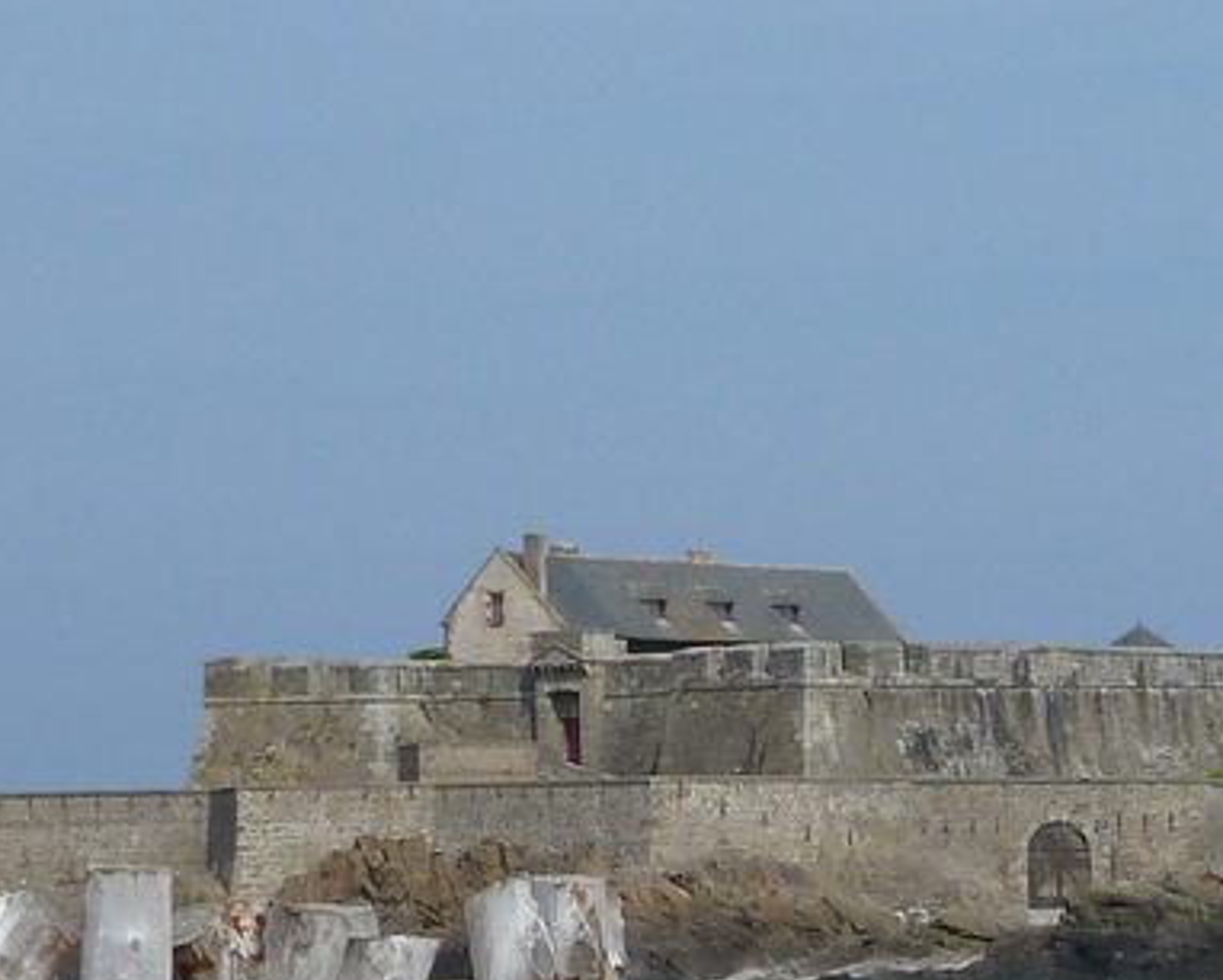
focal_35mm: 196
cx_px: 1409
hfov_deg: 9.7
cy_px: 1409
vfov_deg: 7.8
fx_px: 7098
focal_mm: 7.9
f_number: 5.6
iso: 80
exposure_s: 1/400
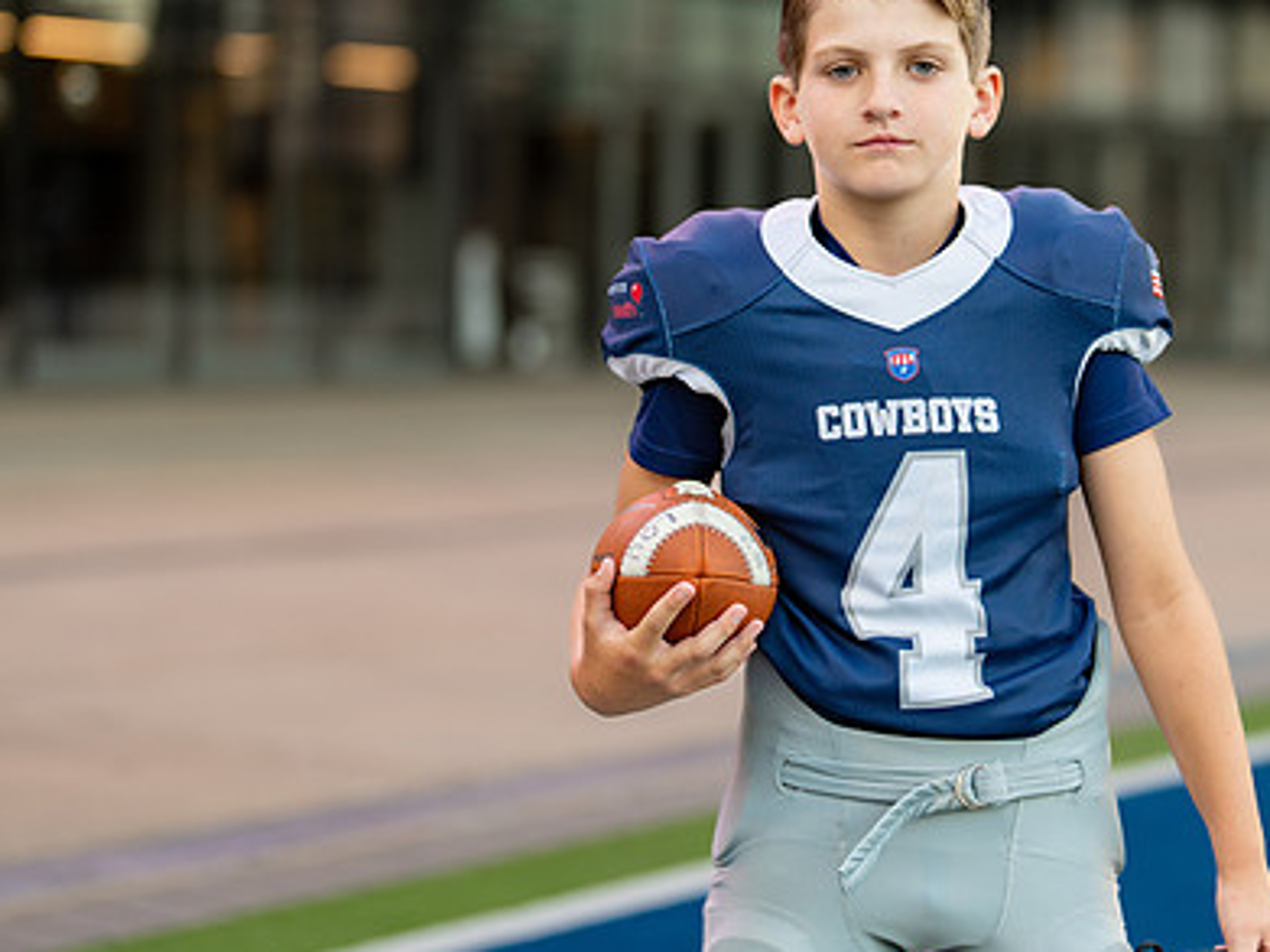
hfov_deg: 22.4
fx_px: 3191
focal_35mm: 87
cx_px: 908
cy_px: 351
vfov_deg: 16.9
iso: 100
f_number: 1.2
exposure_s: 1/400
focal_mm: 50
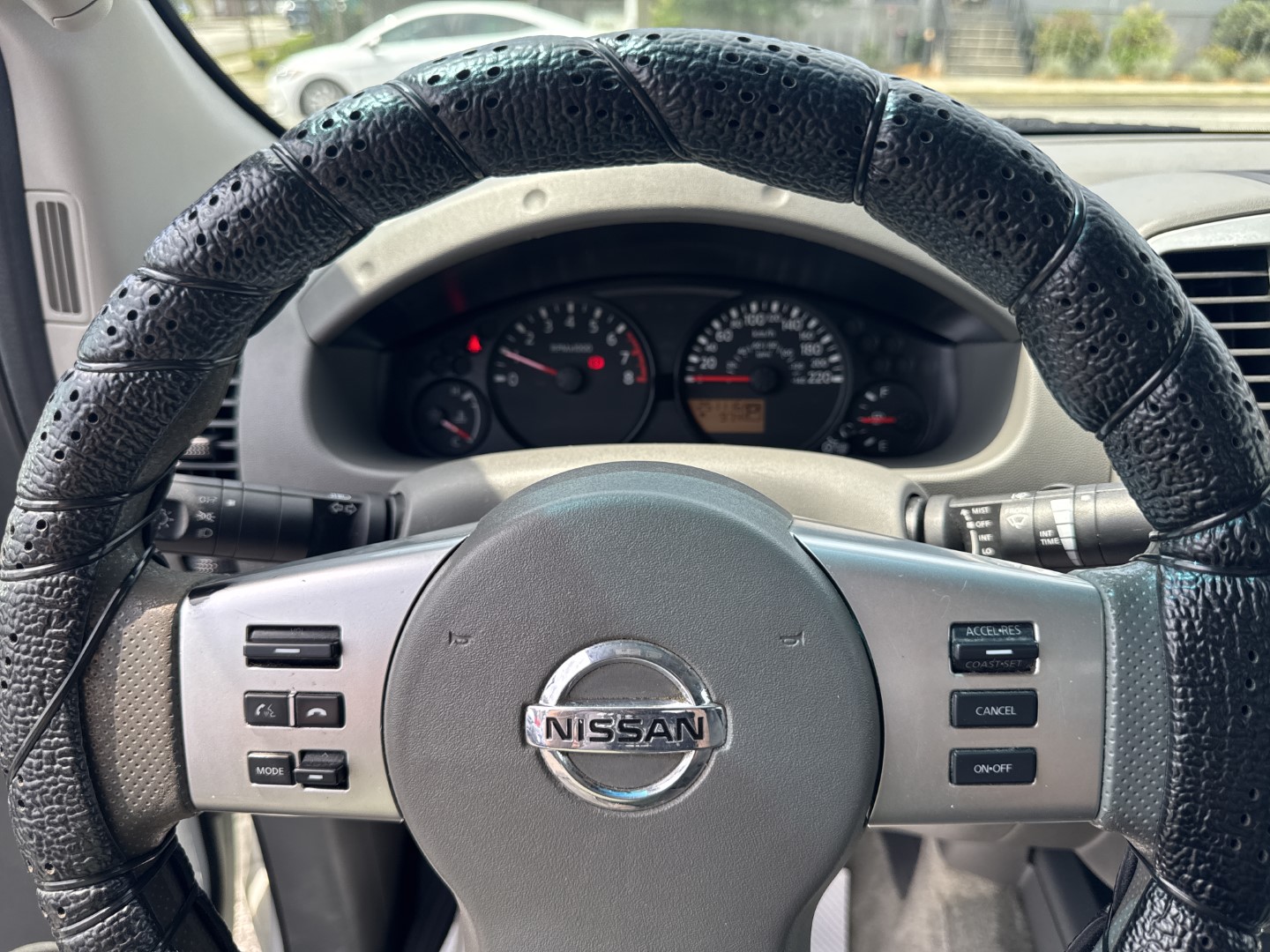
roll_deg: -0.9
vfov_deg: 56.8
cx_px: 635
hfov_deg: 71.6
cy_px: 476
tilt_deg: -26.2
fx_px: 881
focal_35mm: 24
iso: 80
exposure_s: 1/448
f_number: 1.78
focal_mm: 6.76
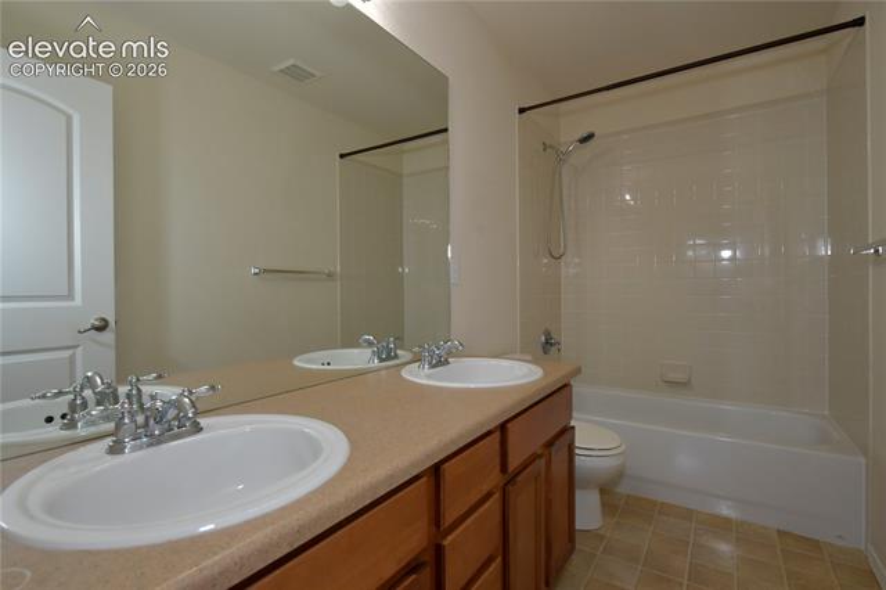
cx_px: 443
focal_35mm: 17
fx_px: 418
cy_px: 295
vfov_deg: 70.4
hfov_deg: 93.3
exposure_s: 1/160
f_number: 9
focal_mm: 17
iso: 1250
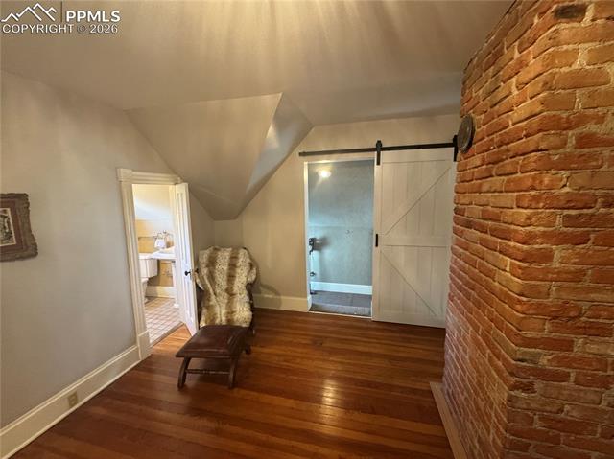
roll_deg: +1.3
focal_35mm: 14
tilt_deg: -8.4
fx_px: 248
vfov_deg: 85.6
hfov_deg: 102.1
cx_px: 307
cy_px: 230
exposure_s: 1/60
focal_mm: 2.22
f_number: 2.2
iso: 800
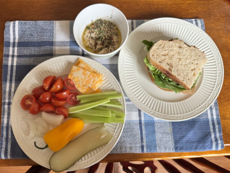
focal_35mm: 24
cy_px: 86
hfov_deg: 71.6
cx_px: 115
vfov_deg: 56.8
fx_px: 159
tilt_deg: -79.5
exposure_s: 1/60
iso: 640
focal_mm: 6.76
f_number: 1.78
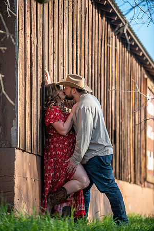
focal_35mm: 173
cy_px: 115
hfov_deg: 7.9
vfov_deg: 11.9
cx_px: 76
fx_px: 1109
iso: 50
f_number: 2.8
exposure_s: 1/250
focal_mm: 170
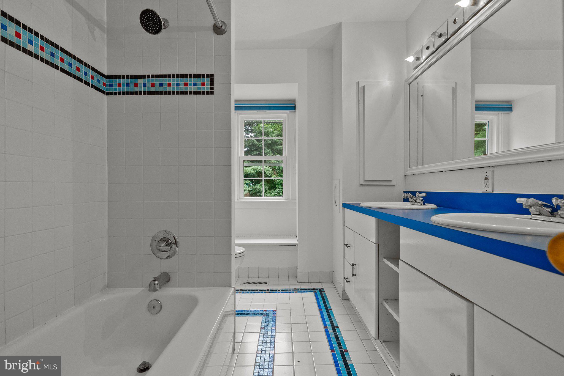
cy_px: 188
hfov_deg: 96.7
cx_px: 282
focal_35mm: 16
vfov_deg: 73.8
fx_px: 251
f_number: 8
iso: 2000
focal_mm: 16
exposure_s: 1/20
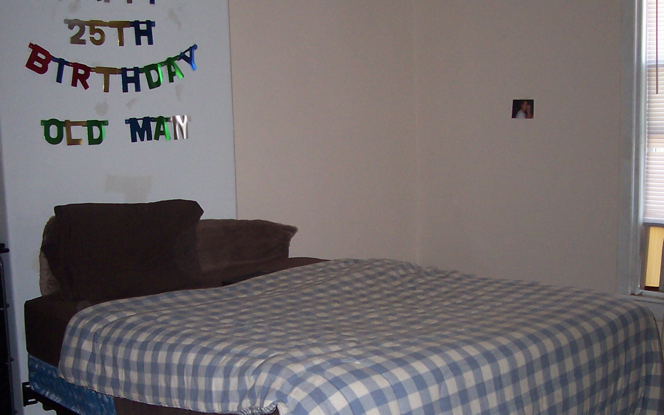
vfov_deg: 24.1
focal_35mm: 53
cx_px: 333
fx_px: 959
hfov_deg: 38.2
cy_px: 314
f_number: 2.8
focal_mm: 5.6
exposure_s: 1/60
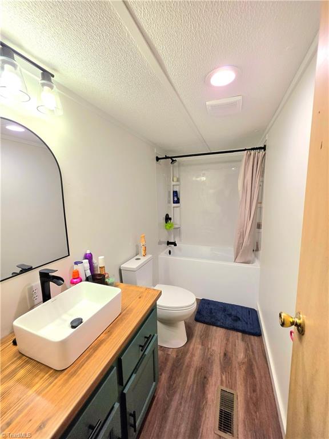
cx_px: 164
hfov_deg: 89.9
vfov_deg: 106.2
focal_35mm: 13
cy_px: 220
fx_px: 165
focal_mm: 2.2
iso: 50
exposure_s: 1/120
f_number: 1.9
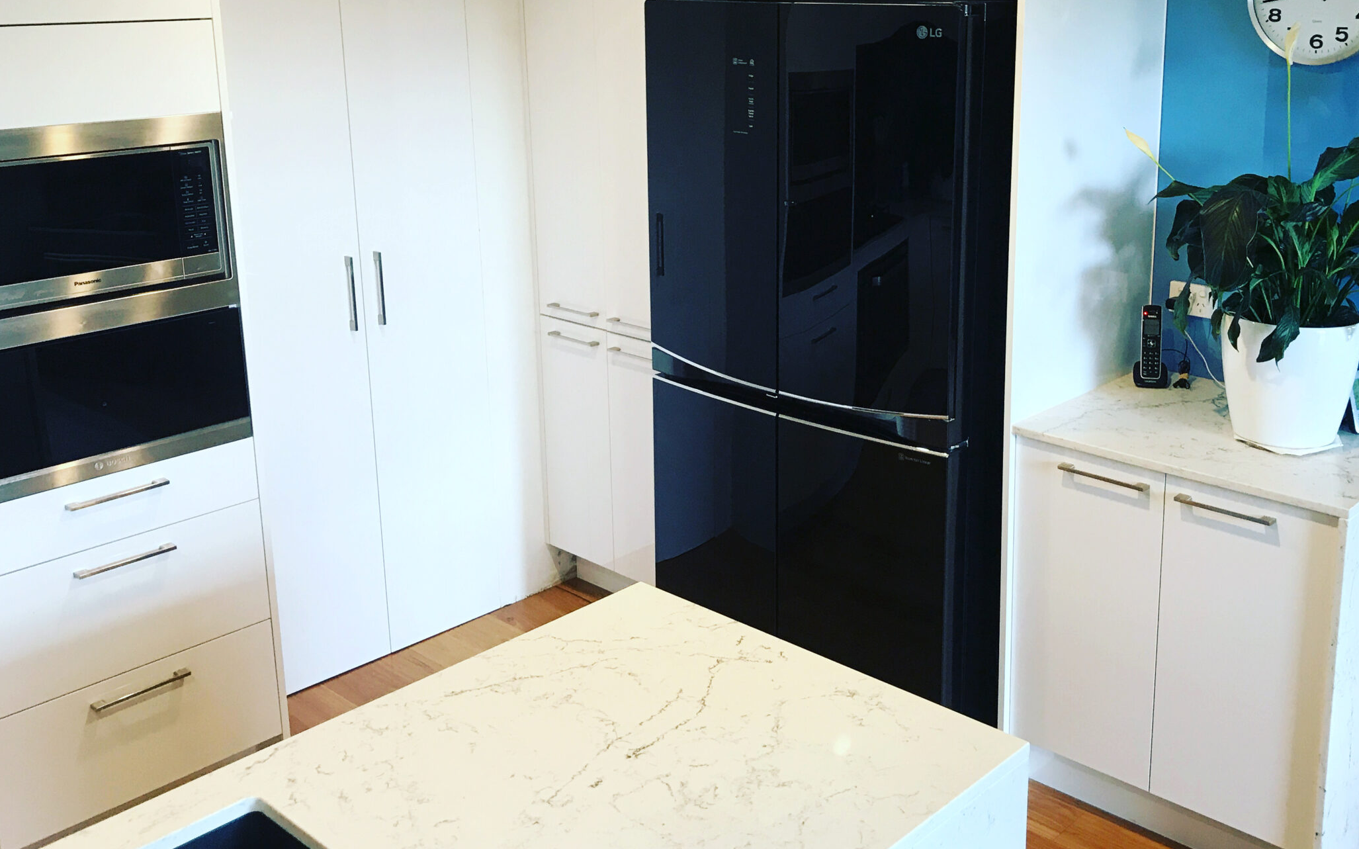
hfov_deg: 52.5
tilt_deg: -13.6
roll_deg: +0.6
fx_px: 1370
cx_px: 804
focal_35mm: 37
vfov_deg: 34.2
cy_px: 304
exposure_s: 1/33
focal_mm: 3.99
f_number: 1.8
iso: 40
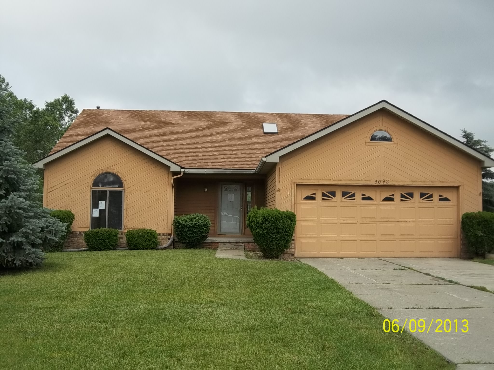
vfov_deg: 32.9
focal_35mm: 44
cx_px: 247
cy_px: 185
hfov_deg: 42.9
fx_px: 628
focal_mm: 7.8
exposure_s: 1/400
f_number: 4.5
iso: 80
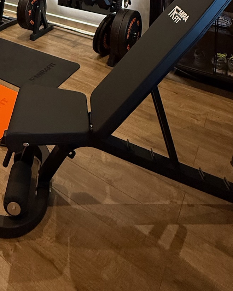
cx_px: 34
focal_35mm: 34
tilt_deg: -4.8
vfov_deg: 39.2
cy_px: -54
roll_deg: -0.1
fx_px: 293
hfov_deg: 40.8
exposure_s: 1/59
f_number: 2.2
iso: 500
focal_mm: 2.22
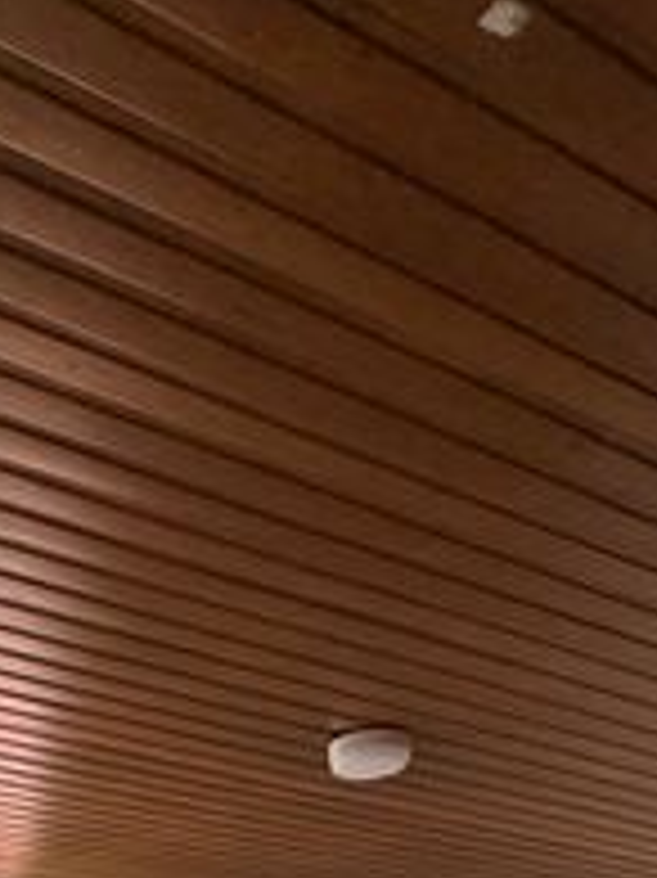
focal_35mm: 48
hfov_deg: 28.6
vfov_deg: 27.4
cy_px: 1317
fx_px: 1216
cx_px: 18
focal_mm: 2.22
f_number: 2.2
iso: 160
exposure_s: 1/121
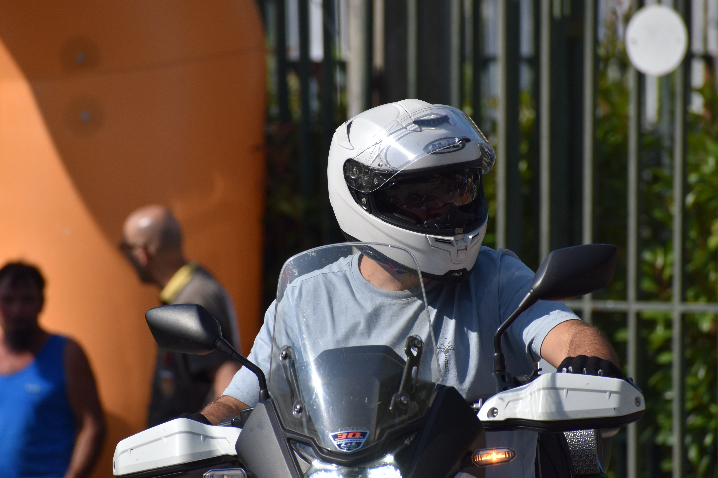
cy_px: 239
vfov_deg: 3.1
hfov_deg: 4.6
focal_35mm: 450
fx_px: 8974
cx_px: 359
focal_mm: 300
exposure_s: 1/2000
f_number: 8
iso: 360
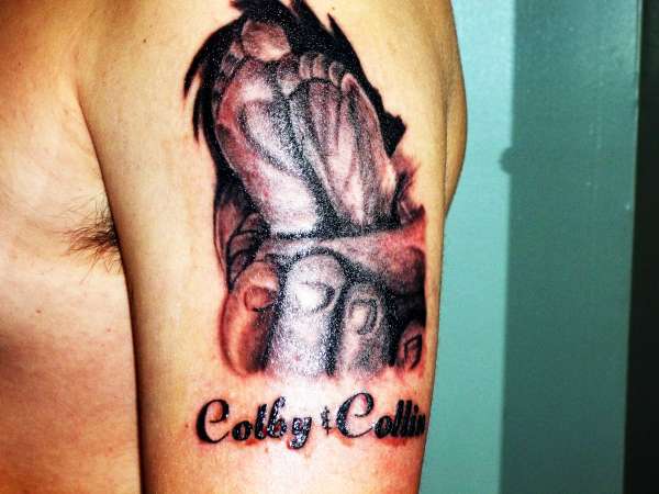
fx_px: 1828
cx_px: 330
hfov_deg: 20.4
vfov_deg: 15.4
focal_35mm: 96
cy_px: 247
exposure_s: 1/60
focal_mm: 17.1
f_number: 5.2
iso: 160
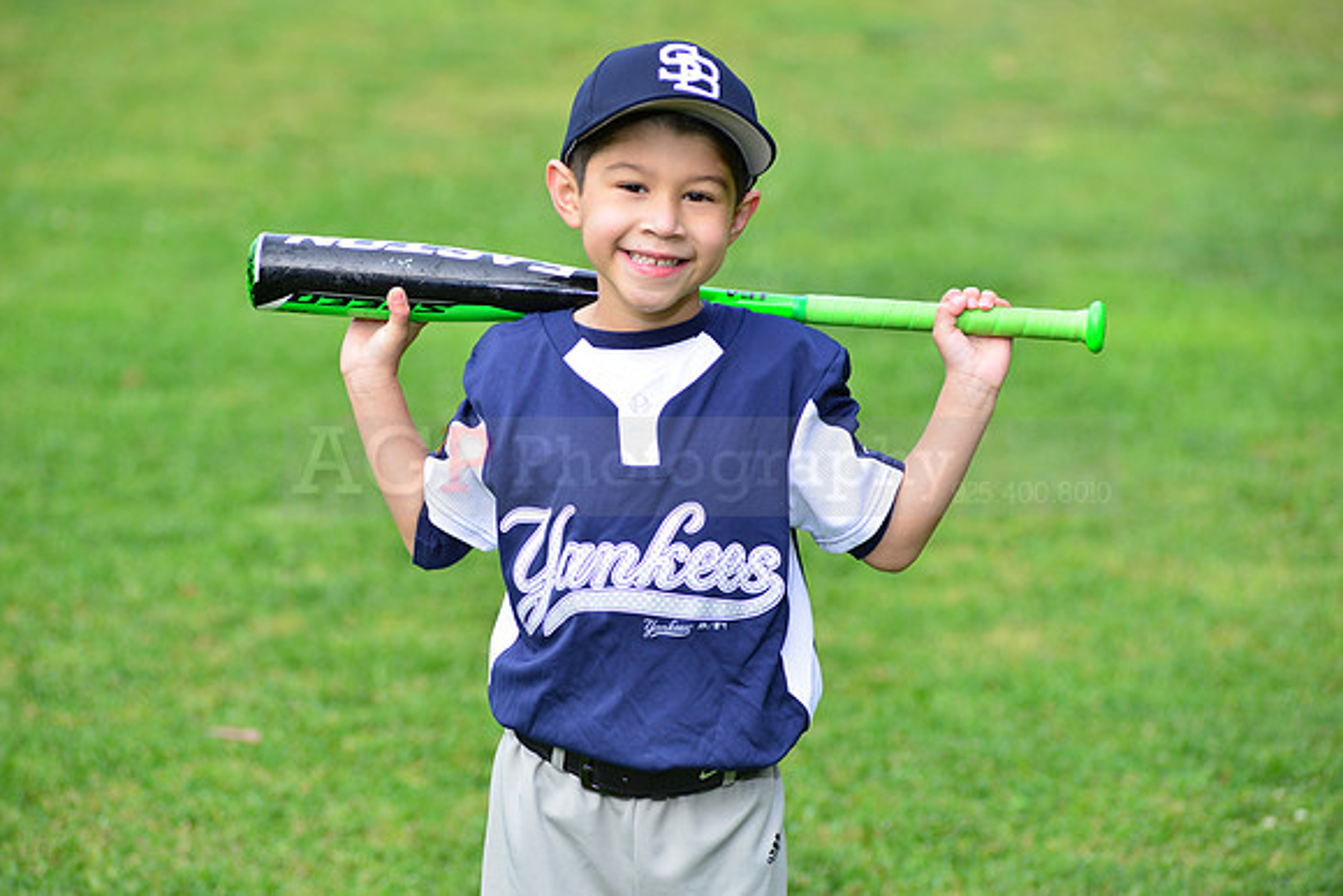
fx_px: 5410
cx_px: 672
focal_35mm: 145
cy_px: 448
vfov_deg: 9.5
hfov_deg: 14.2
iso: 320
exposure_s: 1/200
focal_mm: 145
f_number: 5.6
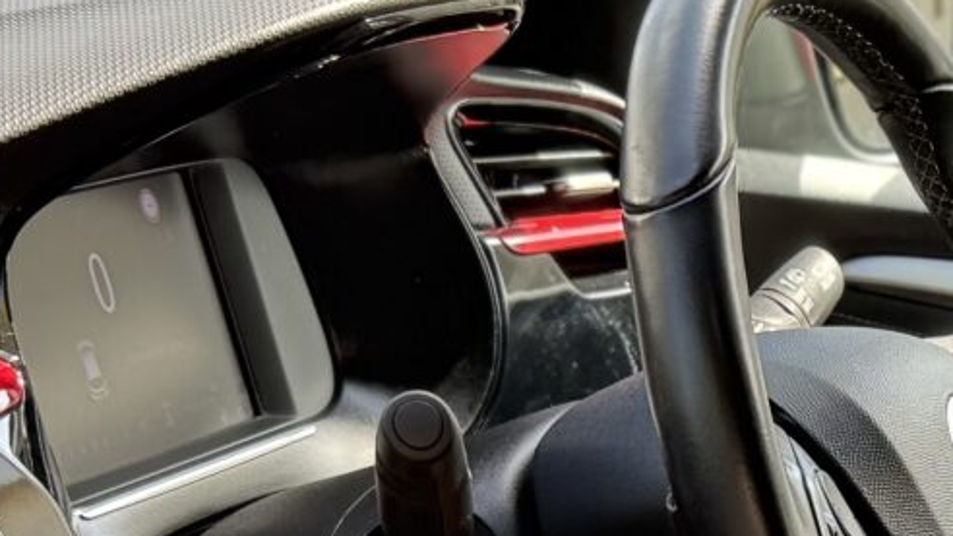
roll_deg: -8.2
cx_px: 1309
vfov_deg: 8.5
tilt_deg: -19.7
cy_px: 1072
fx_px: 3437
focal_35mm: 136
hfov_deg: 14.9
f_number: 1.78
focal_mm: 6.76
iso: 100
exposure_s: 1/236
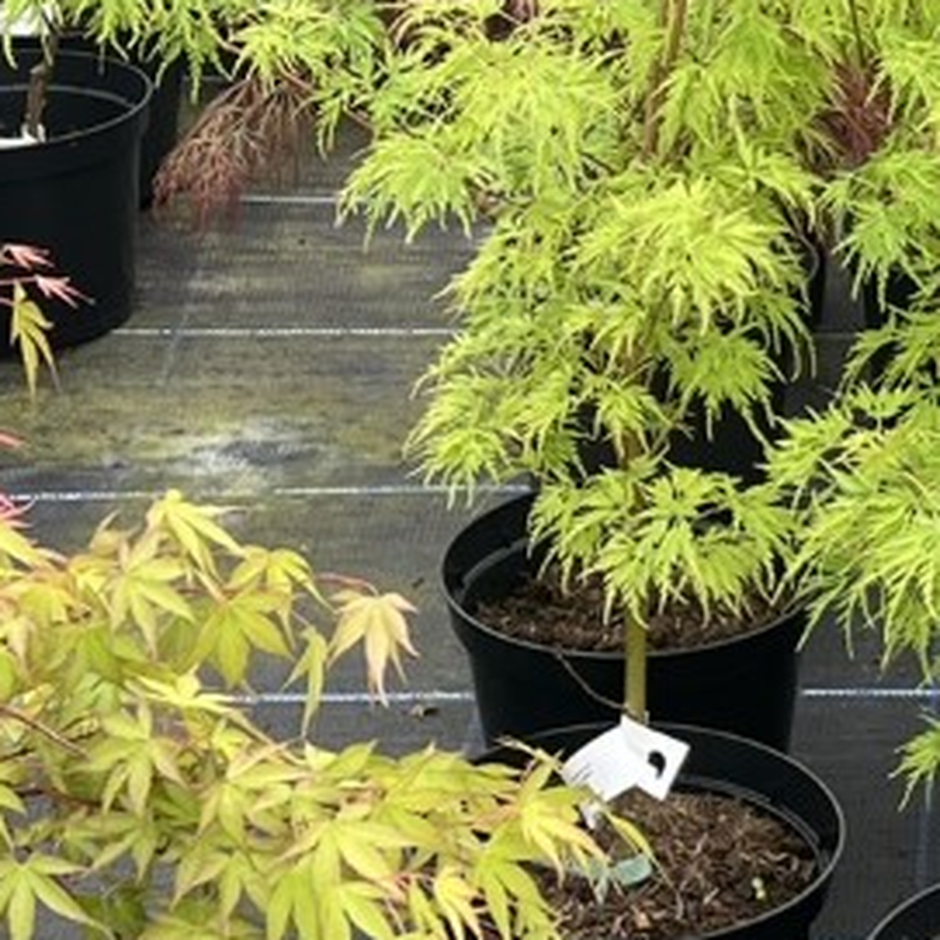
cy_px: 416
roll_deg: -2.9
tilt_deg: -28.0
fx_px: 3748
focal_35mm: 122
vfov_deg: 14.3
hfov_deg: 13.8
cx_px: 1200
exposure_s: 1/424
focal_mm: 5.1
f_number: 1.6
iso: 50
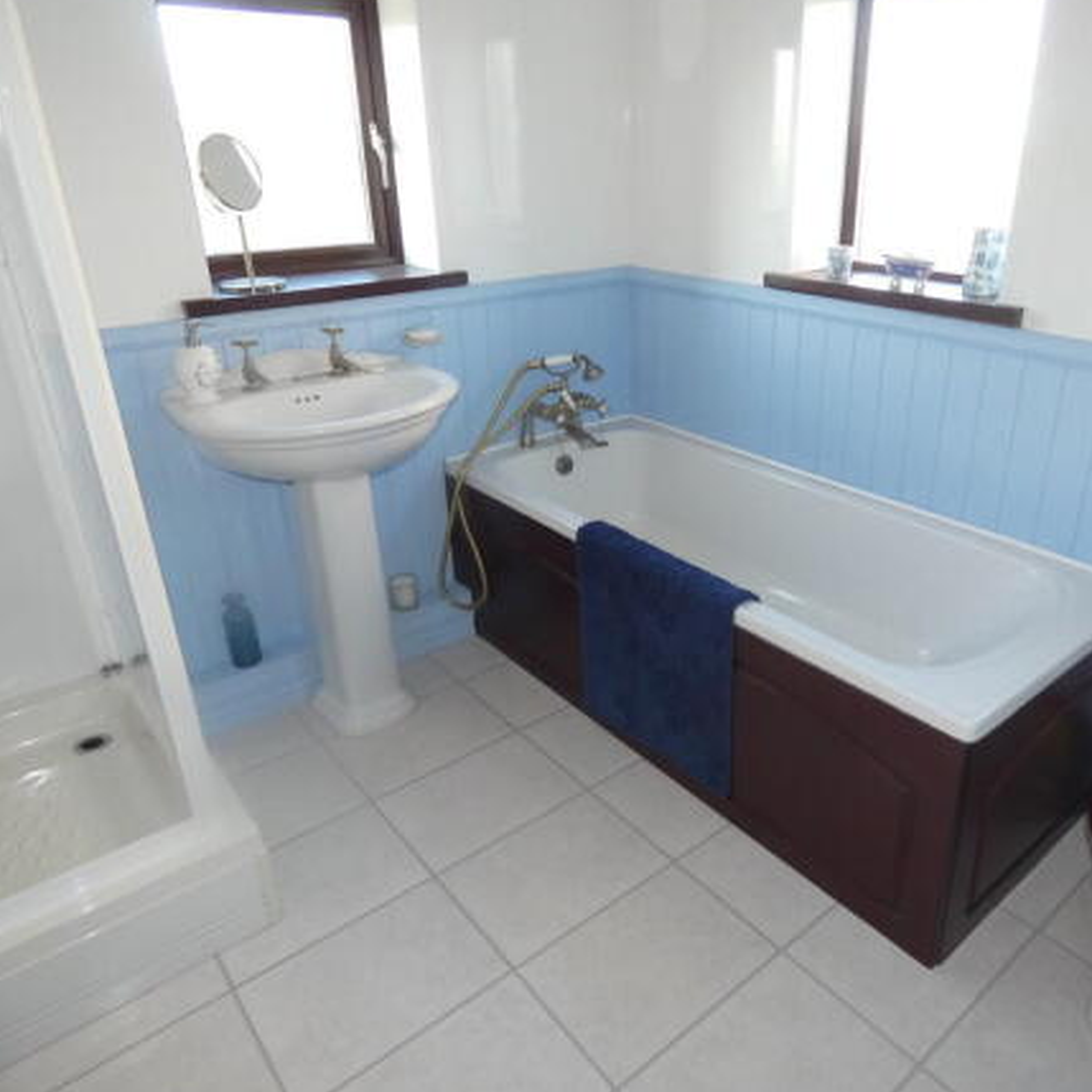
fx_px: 857
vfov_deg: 65.0
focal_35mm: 24
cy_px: 538
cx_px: 658
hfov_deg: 64.4
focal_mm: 3.6
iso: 250
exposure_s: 1/60
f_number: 2.8
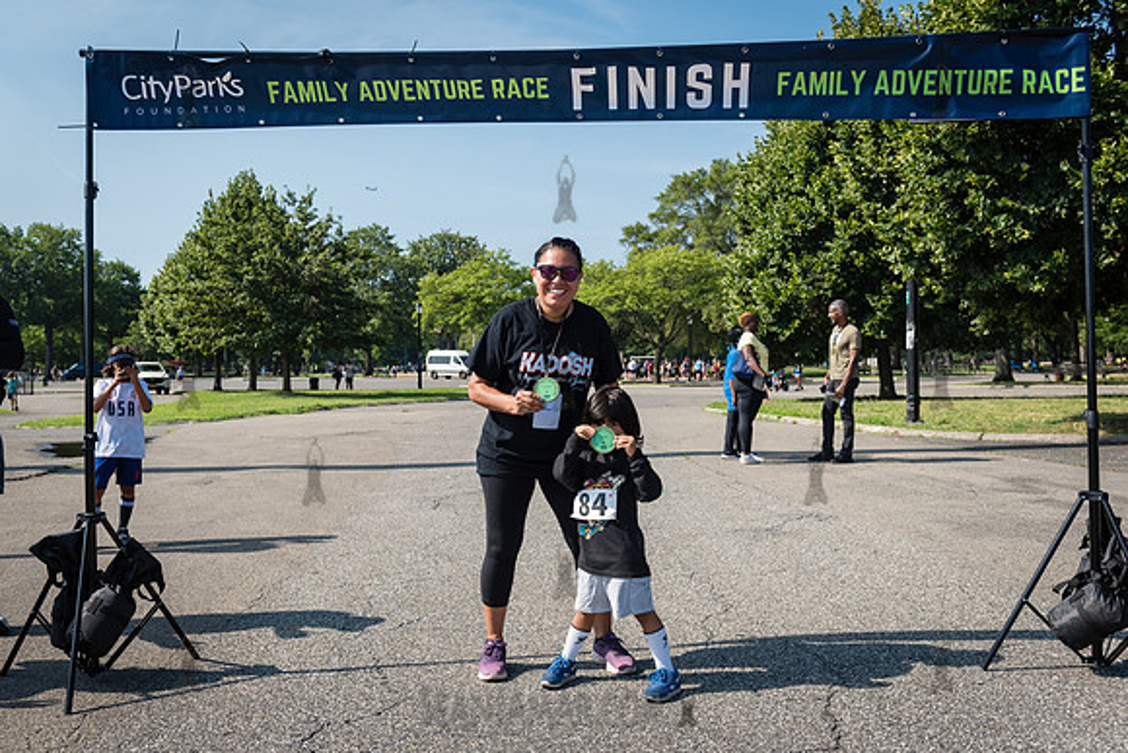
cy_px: 376
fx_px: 1066
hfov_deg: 55.8
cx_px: 564
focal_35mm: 34
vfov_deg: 38.9
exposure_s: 1/1600
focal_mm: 34
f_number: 5
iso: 400
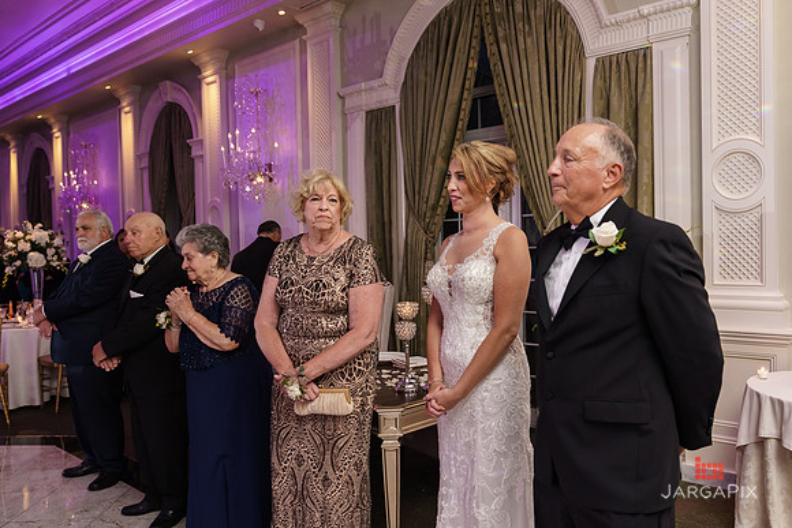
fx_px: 655
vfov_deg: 43.9
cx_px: 465
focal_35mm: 30
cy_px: 264
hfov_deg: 61.9
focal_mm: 25
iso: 1600
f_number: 2.8
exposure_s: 1/200
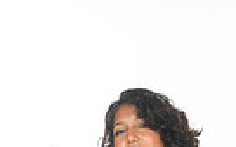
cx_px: 226
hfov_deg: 9.5
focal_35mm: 219
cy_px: 382
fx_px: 1409
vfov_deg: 5.7
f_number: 7.1
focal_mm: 65
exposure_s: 1/320
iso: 800
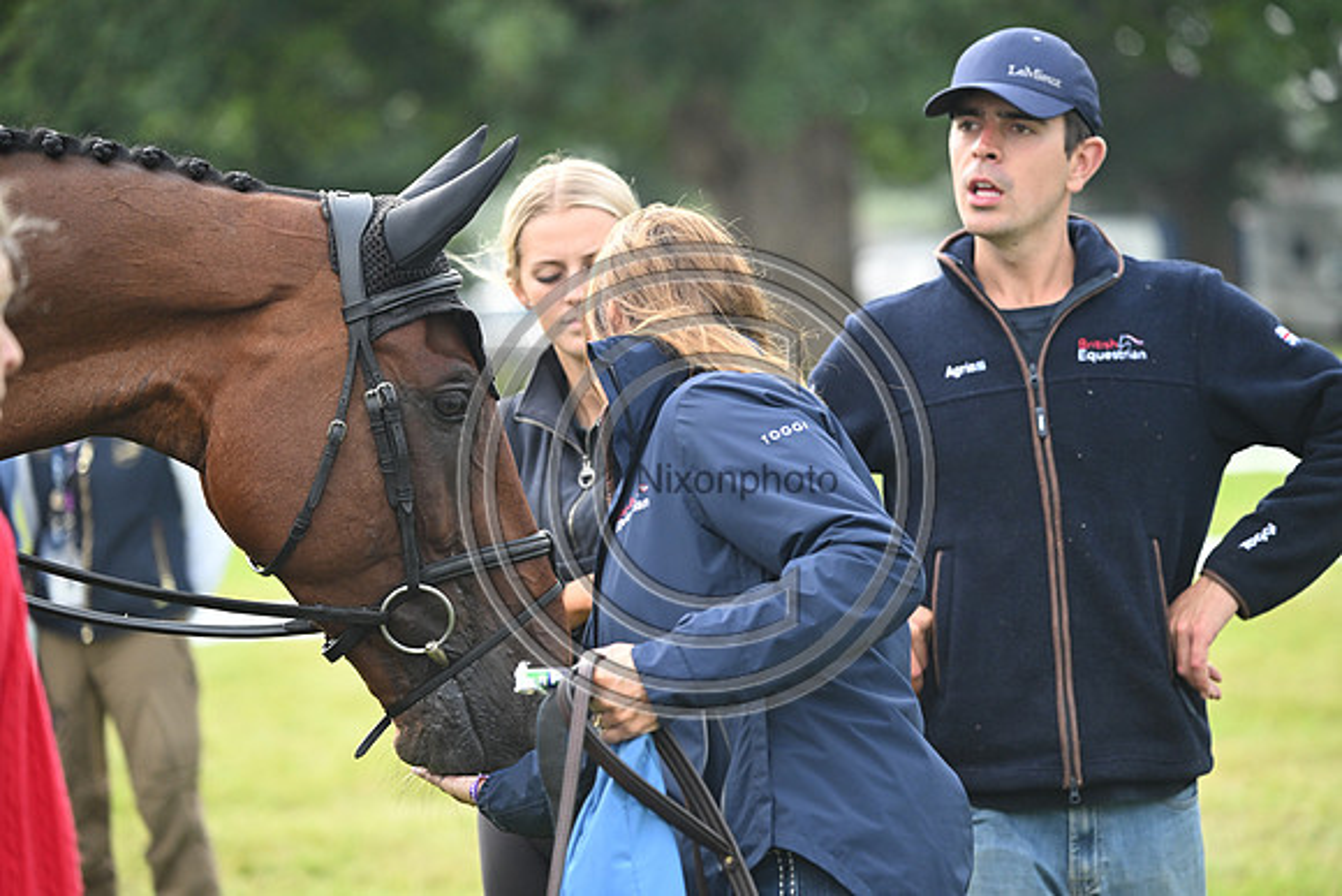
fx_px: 7457
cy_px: 448
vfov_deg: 6.9
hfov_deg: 10.3
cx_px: 671
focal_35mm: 200
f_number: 5
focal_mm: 200
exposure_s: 1/1250
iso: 1800
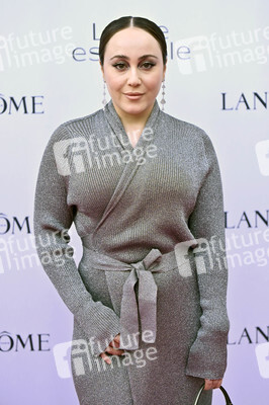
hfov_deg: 18.2
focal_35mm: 75
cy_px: 202
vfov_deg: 27.0
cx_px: 134
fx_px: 842
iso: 1000
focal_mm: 75
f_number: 2.8
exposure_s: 1/1000
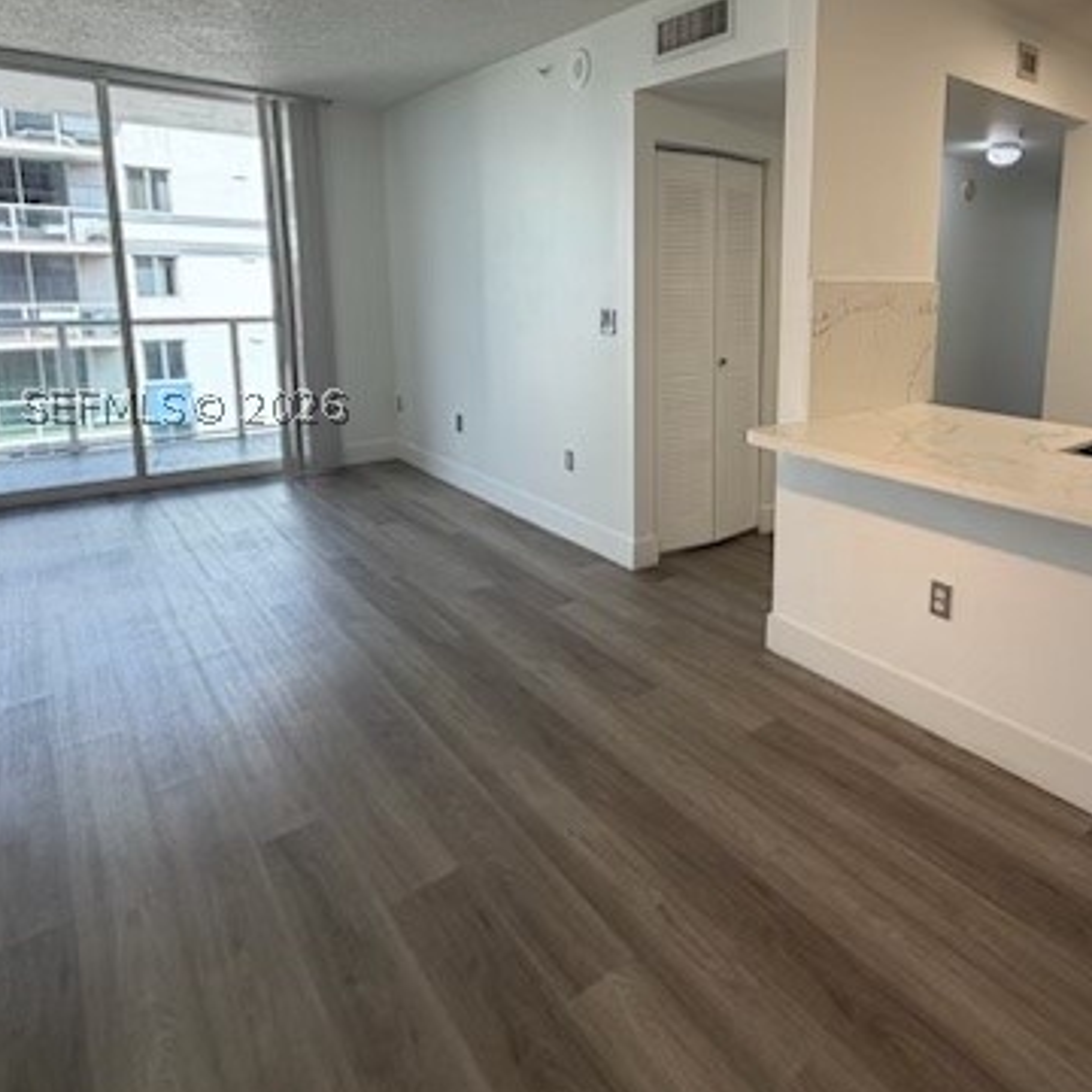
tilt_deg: -9.4
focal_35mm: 22
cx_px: 710
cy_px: 403
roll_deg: -0.3
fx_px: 785
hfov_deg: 68.1
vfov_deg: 68.4
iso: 64
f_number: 2.2
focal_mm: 2.22
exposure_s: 1/120
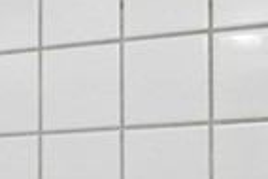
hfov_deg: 17.1
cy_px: 260
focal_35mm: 115
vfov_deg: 11.5
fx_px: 857
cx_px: -34
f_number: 8
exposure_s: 1/25
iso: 400
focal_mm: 16
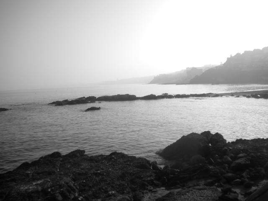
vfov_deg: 40.7
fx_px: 271
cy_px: 100
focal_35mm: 35
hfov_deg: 52.6
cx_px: 134
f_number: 4.6
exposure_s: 1/850
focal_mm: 6.3
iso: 80
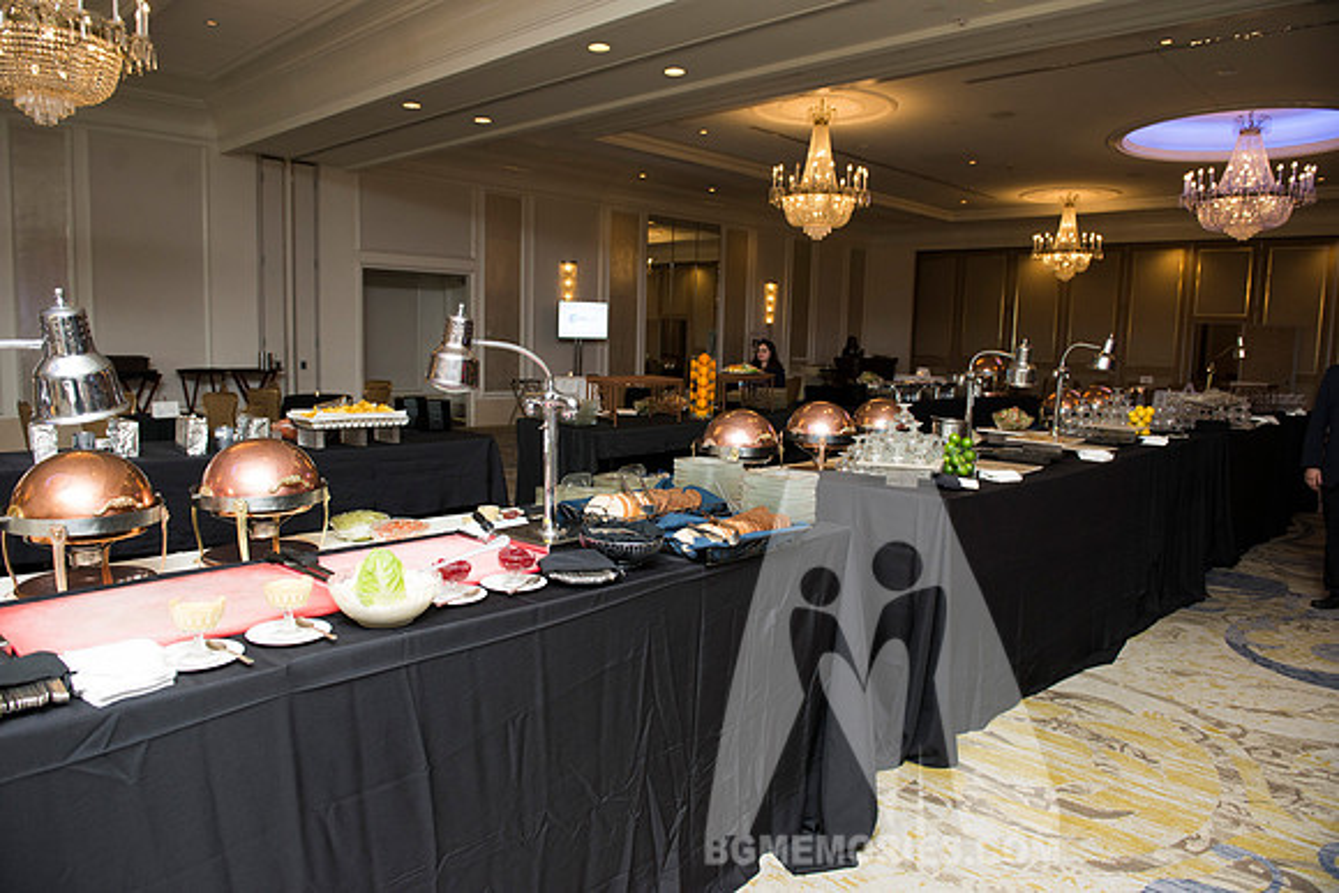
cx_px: 670
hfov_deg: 73.7
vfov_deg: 53.2
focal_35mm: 24
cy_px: 446
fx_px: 893
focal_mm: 24
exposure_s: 1/80
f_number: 4.5
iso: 1250
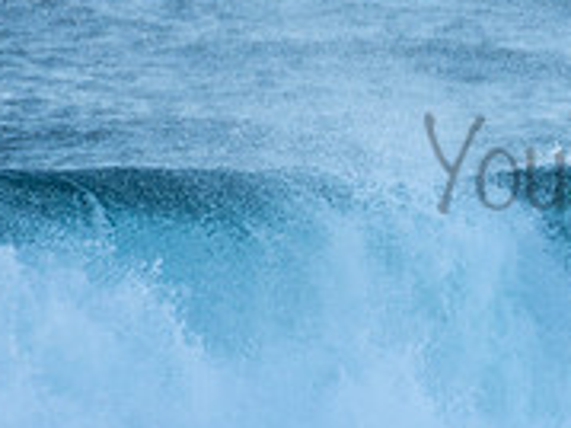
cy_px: 136
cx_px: 753
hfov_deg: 0.8
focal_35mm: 2336
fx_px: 38507
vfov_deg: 0.6
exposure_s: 1/400
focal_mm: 500
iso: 220
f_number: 5.6
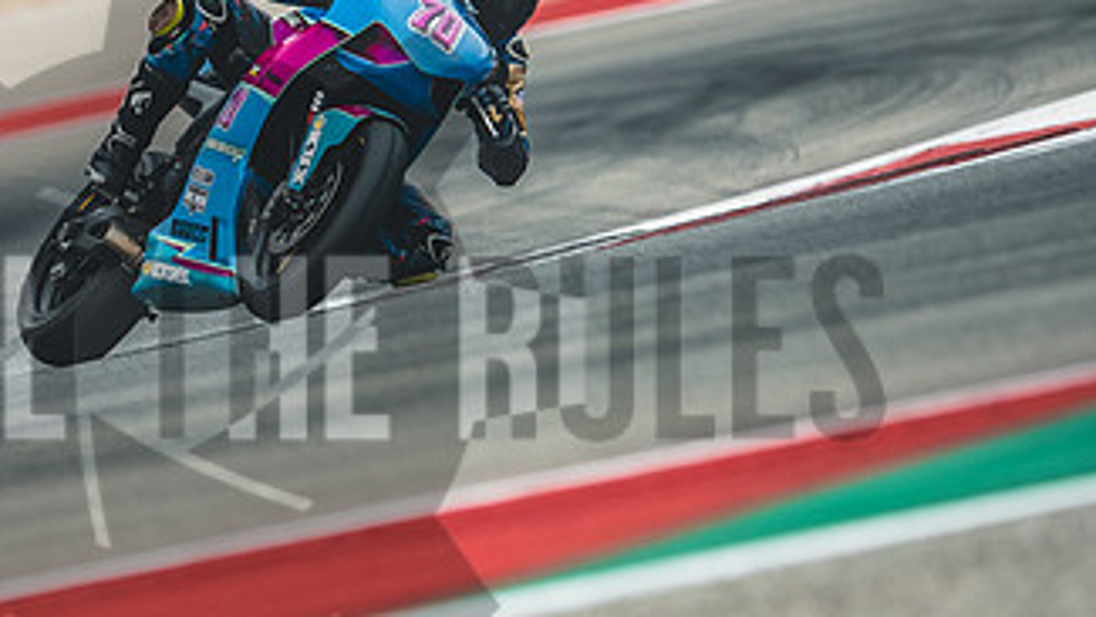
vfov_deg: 1.7
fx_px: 20842
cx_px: 13
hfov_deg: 3.0
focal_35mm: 717
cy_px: 384
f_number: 2
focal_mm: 200
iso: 320
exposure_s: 1/1600
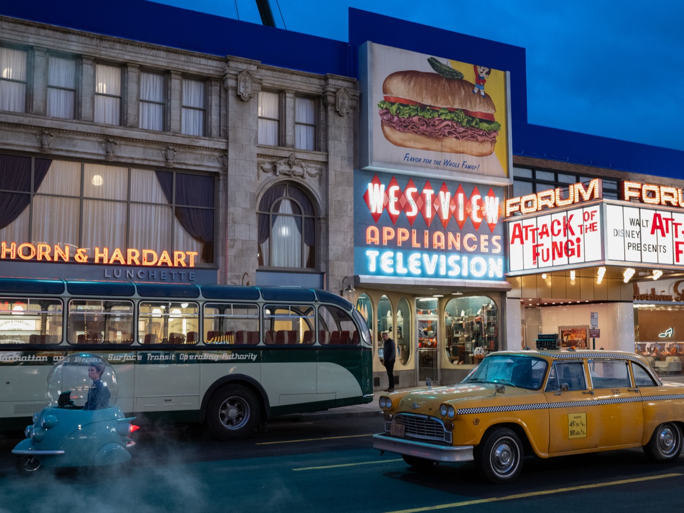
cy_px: 259
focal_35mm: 40
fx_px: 790
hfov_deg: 46.7
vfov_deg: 36.0
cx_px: 383
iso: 2500
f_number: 4.5
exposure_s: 1/160
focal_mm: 36
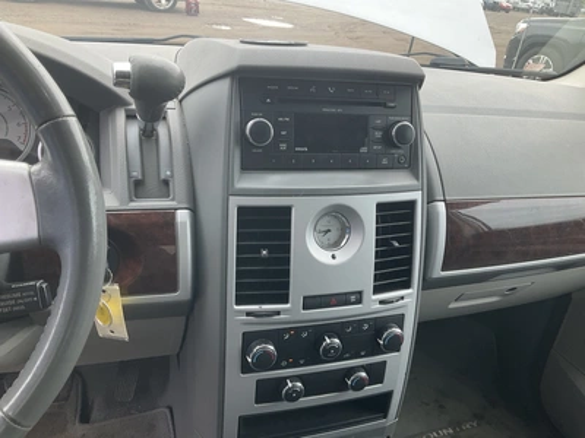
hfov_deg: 61.7
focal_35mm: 29
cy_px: 219
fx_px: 490
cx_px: 292
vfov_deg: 48.2
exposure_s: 1/122
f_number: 1.8
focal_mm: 3
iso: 16
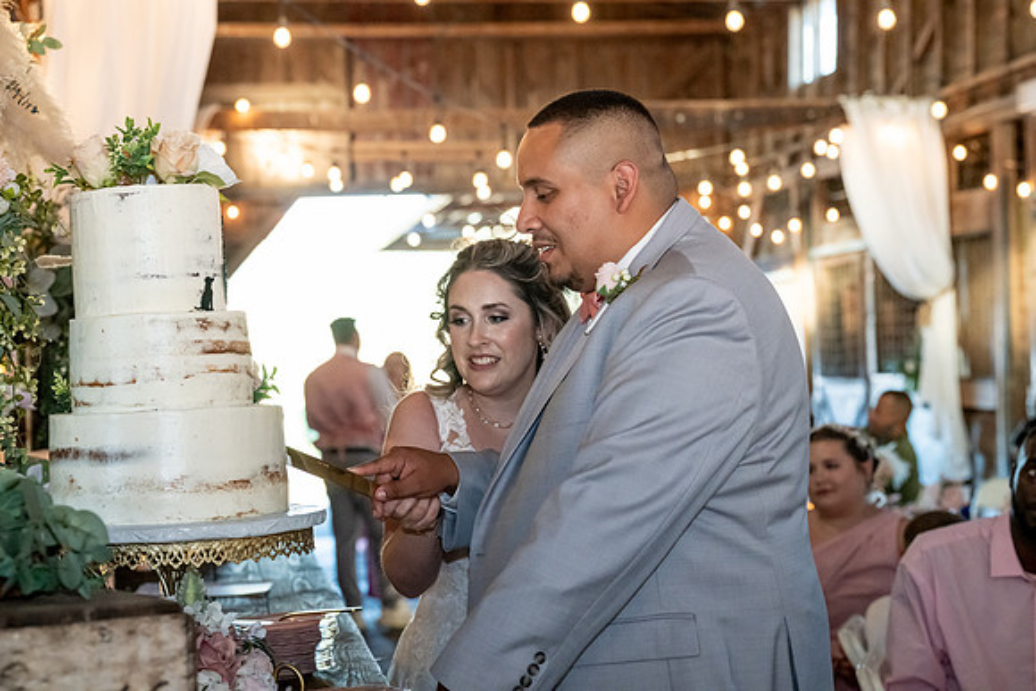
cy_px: 346
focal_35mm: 66
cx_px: 518
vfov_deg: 20.6
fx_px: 1900
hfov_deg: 30.5
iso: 4000
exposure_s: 1/320
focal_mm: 66
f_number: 4
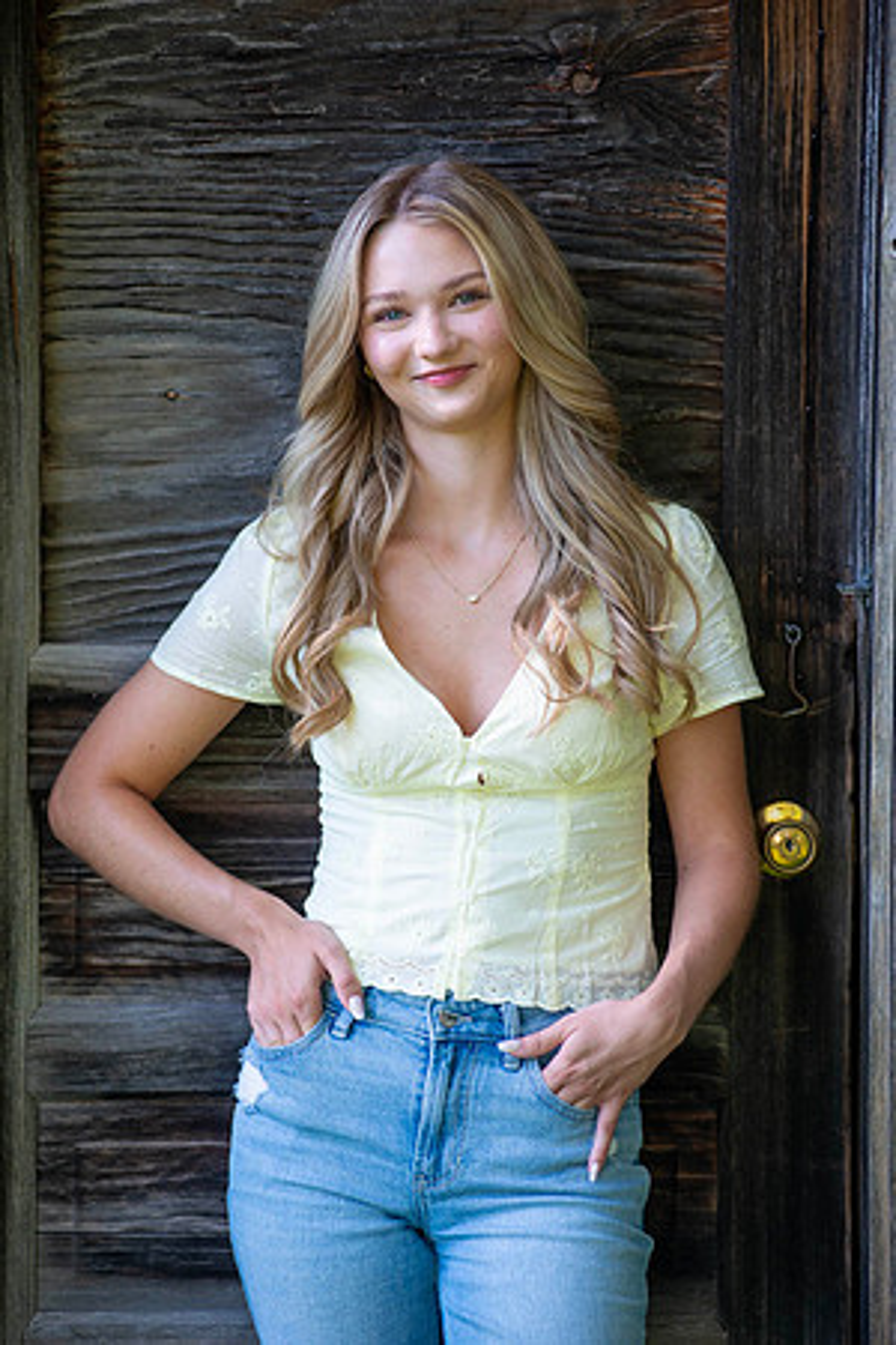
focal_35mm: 125
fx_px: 4666
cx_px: 448
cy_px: 672
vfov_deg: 16.4
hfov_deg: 11.0
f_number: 4
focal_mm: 125
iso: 160
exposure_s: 1/320
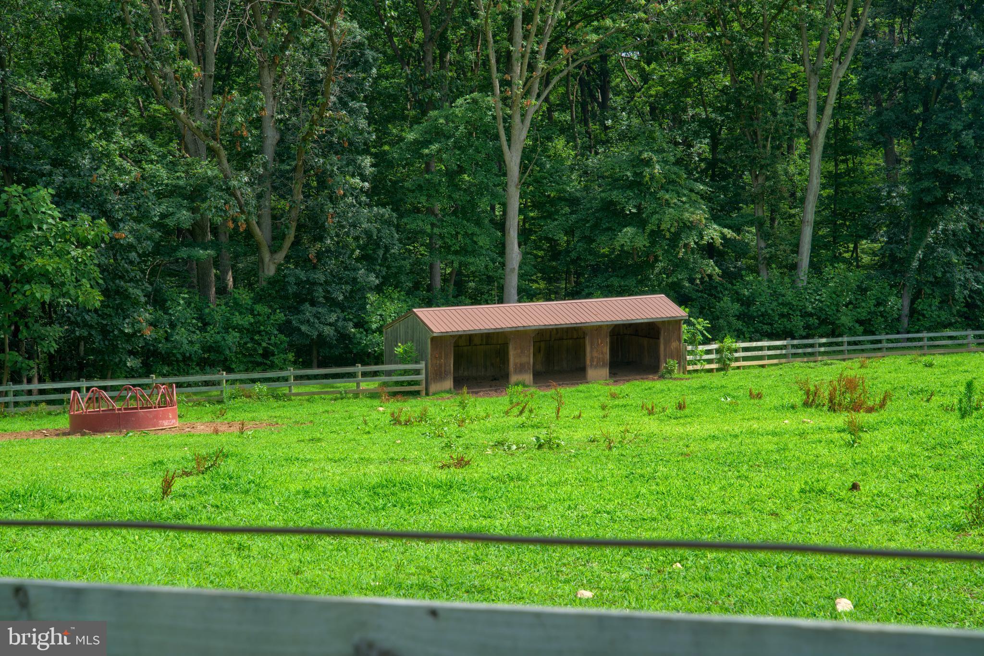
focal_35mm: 70
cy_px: 328
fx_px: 1913
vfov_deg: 19.5
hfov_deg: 28.8
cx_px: 492
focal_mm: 70
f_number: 11
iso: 100
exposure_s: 1/2.5
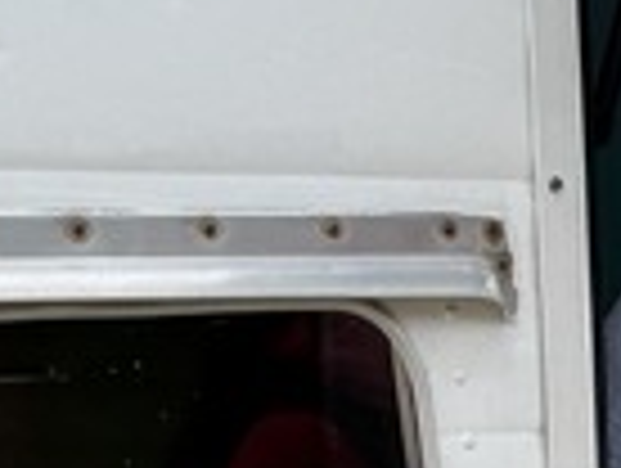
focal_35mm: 178
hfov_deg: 10.4
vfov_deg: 8.2
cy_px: 747
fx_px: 3199
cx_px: 1166
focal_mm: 6.76
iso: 80
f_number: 1.78
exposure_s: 1/2041
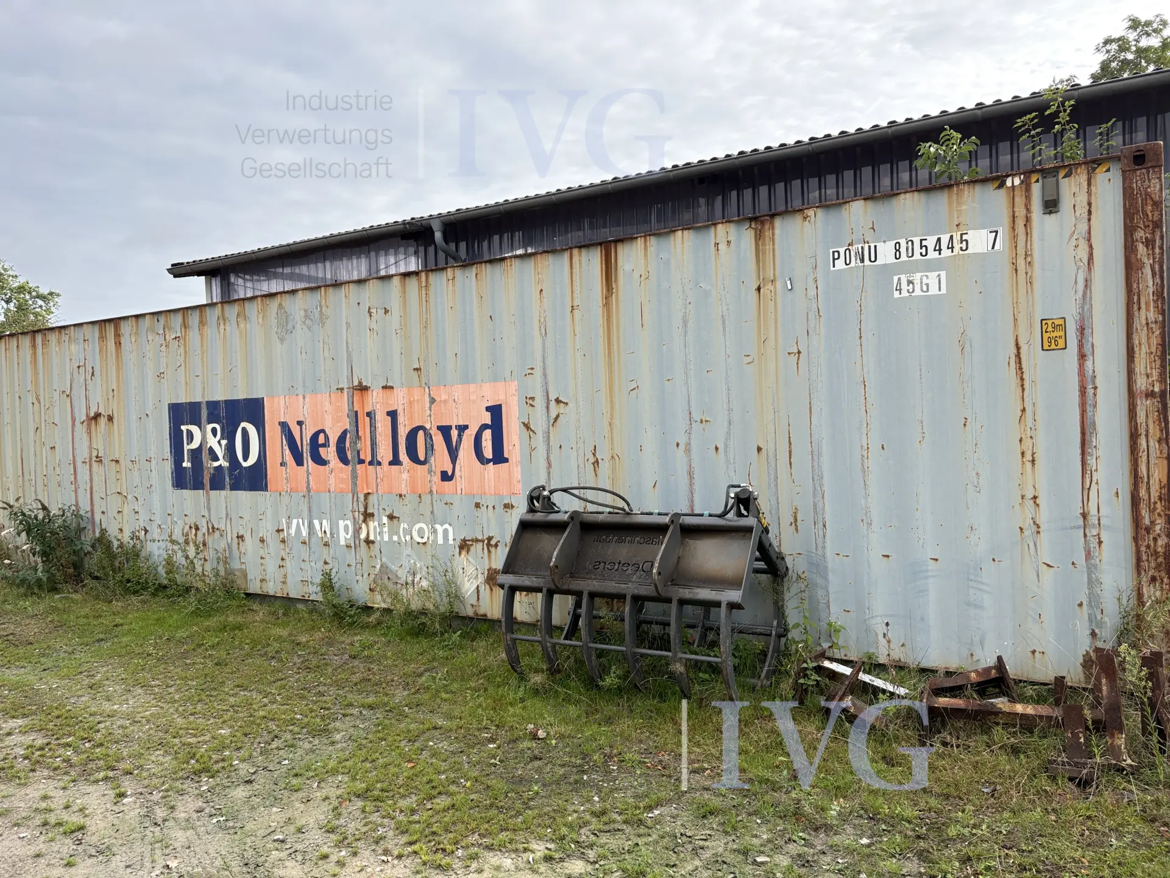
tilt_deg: +1.0
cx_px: 585
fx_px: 879
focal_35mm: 26
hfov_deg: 67.3
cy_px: 439
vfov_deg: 53.1
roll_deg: +4.6
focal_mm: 5.96
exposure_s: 1/791
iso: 50
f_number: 1.6
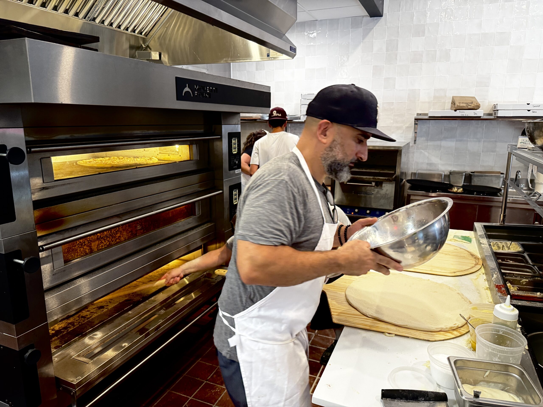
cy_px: 204
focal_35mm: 24
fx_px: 376
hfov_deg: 71.6
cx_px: 272
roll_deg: -0.1
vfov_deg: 56.8
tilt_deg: -13.5
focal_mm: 6.76
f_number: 1.78
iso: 400
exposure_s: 1/60
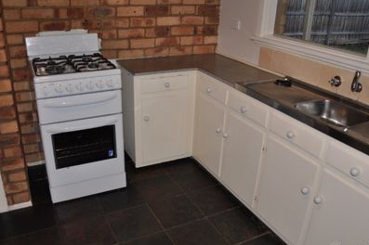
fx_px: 328
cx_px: 181
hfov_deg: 58.8
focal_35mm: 32
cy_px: 125
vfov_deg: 41.0
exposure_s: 1/60
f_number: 3.5
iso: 400
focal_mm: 18
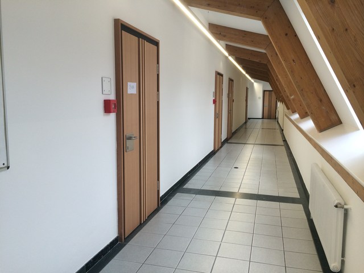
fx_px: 315
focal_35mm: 30
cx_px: 182
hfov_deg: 60.0
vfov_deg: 46.8
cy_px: 136
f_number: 2.2
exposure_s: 1/120
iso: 50
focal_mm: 4.12
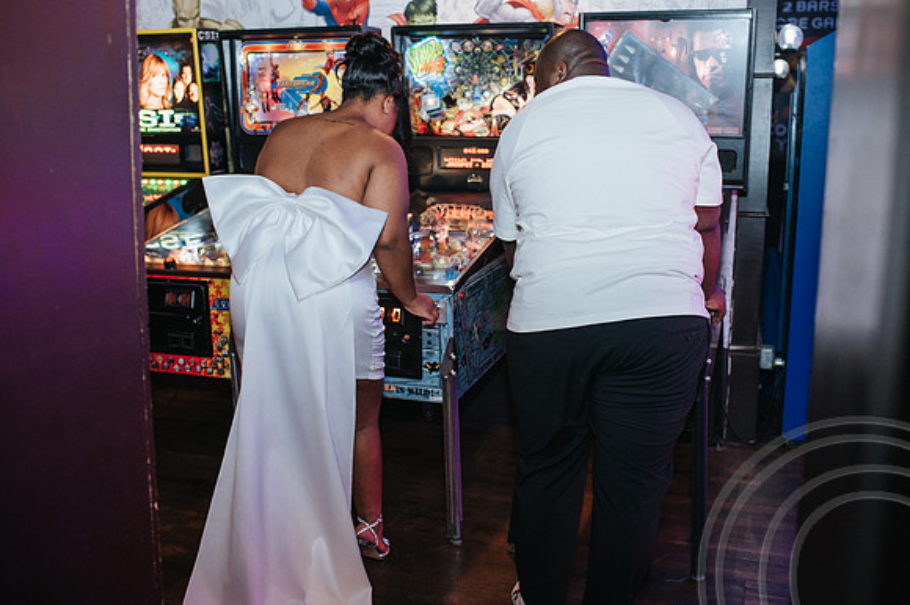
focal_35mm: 36
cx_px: 455
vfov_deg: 37.2
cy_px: 302
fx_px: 901
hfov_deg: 53.6
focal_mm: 35
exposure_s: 1/200
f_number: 3.2
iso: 800
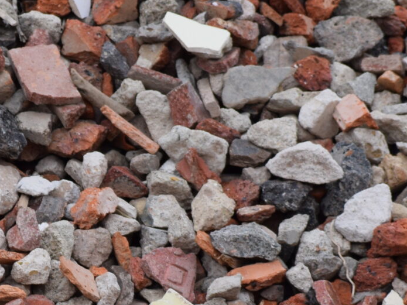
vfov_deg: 1.4
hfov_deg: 1.9
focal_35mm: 1063
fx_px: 12496
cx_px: 52
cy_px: 293
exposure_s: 1/640
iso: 200
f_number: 6.3
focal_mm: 200
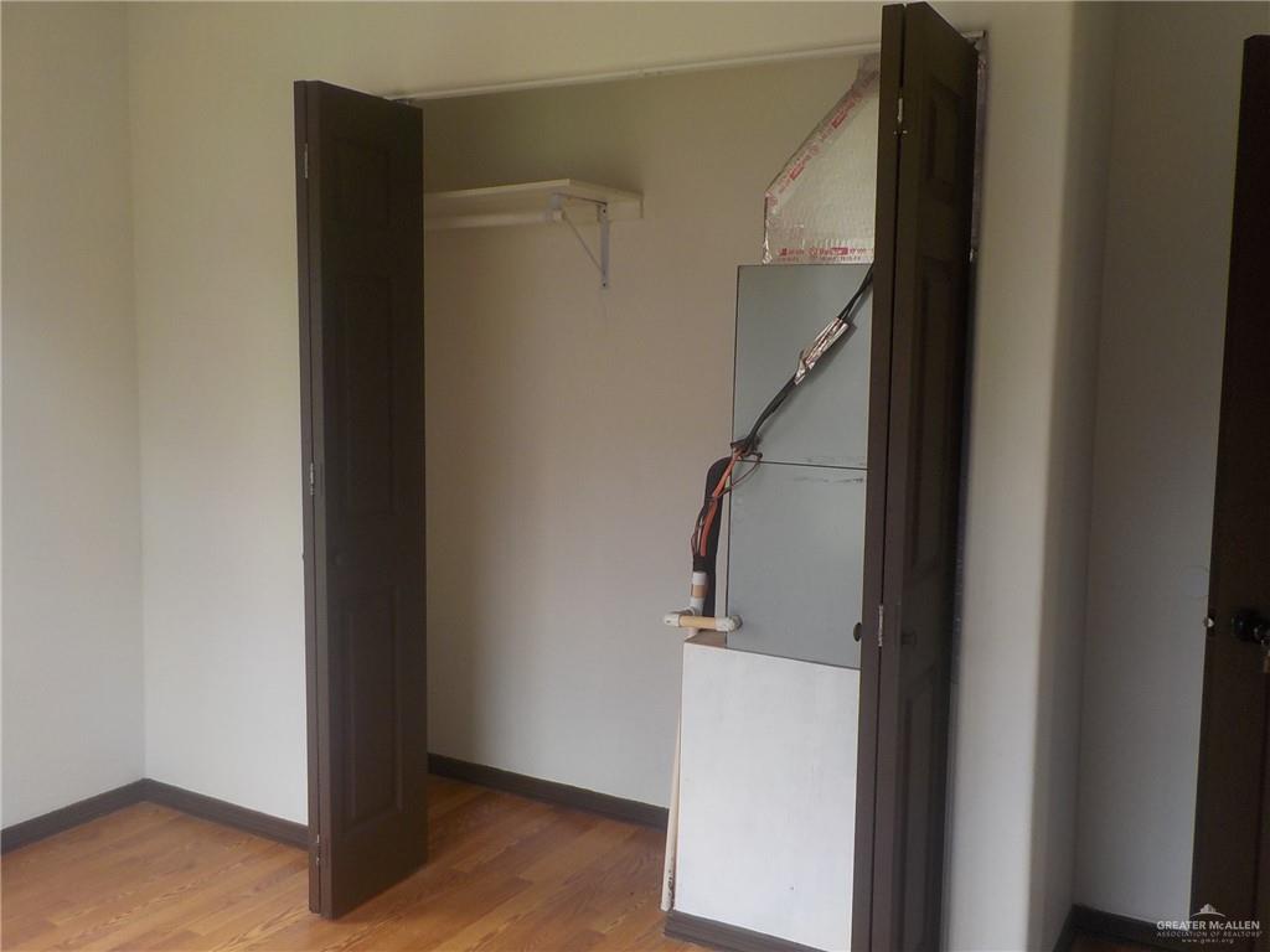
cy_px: 476
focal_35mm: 30
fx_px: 1101
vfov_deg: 46.8
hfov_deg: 60.0
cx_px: 635
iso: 125
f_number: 3.3
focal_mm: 4.1
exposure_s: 1/100
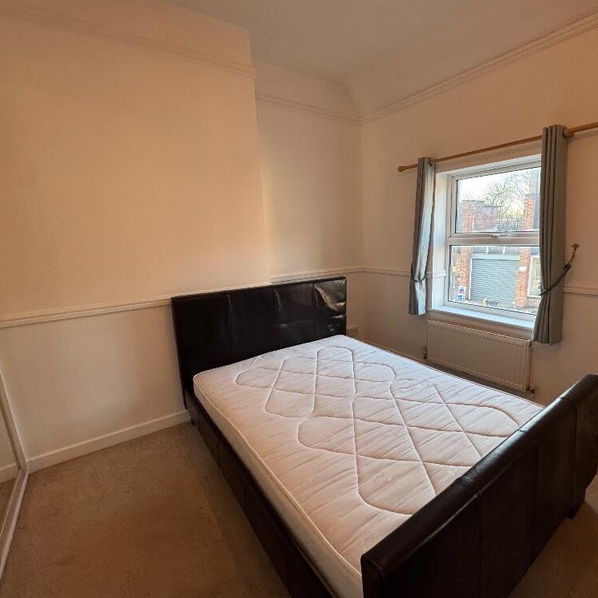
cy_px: 305
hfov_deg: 83.5
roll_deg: +2.3
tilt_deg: -13.2
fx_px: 332
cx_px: 339
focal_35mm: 17
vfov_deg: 84.0
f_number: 2.2
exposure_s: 1/100
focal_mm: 2.22
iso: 250
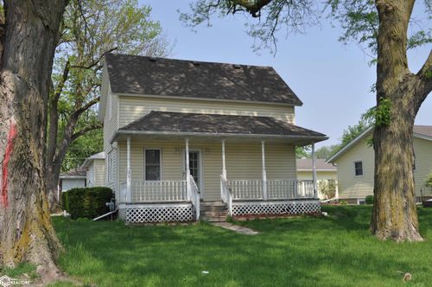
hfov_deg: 53.2
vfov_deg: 36.8
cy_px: 144
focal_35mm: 36
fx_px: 431
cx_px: 216
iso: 200
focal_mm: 24
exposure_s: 1/320
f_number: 9
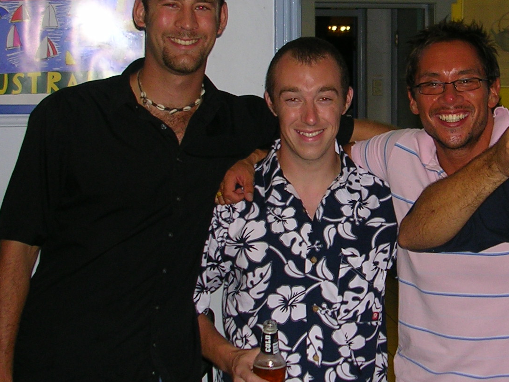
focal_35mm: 72
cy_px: 138
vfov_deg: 20.4
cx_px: 398
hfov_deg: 26.6
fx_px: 1059
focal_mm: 5.8
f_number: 2.8
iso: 50
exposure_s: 1/60.1
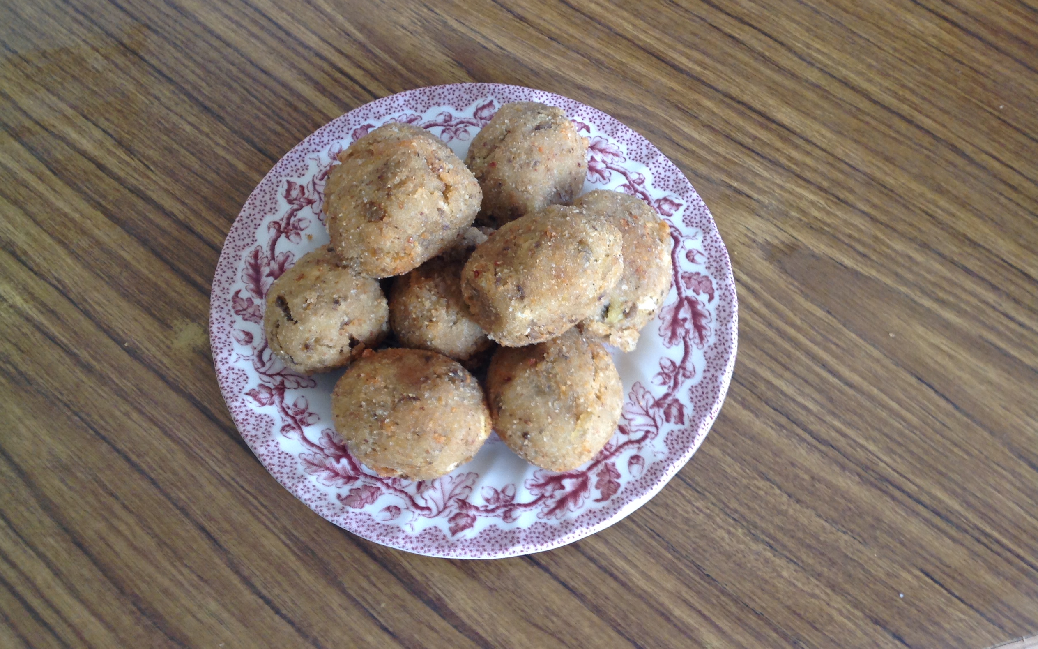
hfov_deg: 51.5
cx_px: 513
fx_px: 1075
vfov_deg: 33.5
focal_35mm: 38
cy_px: 289
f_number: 2.4
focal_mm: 4.28
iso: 80
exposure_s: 1/15
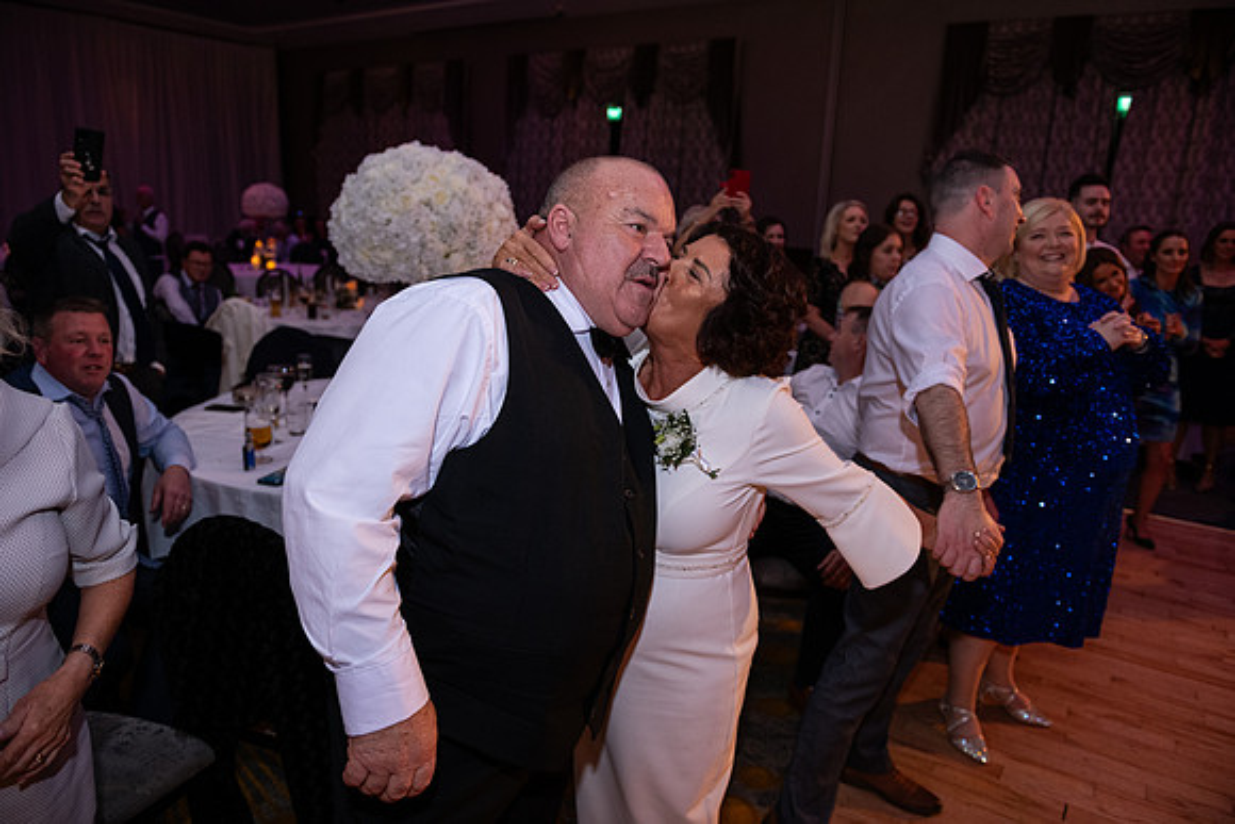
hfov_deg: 73.7
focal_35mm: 24
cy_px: 412
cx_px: 618
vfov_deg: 53.2
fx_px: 823
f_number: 3.5
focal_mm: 24
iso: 800
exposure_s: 1/160
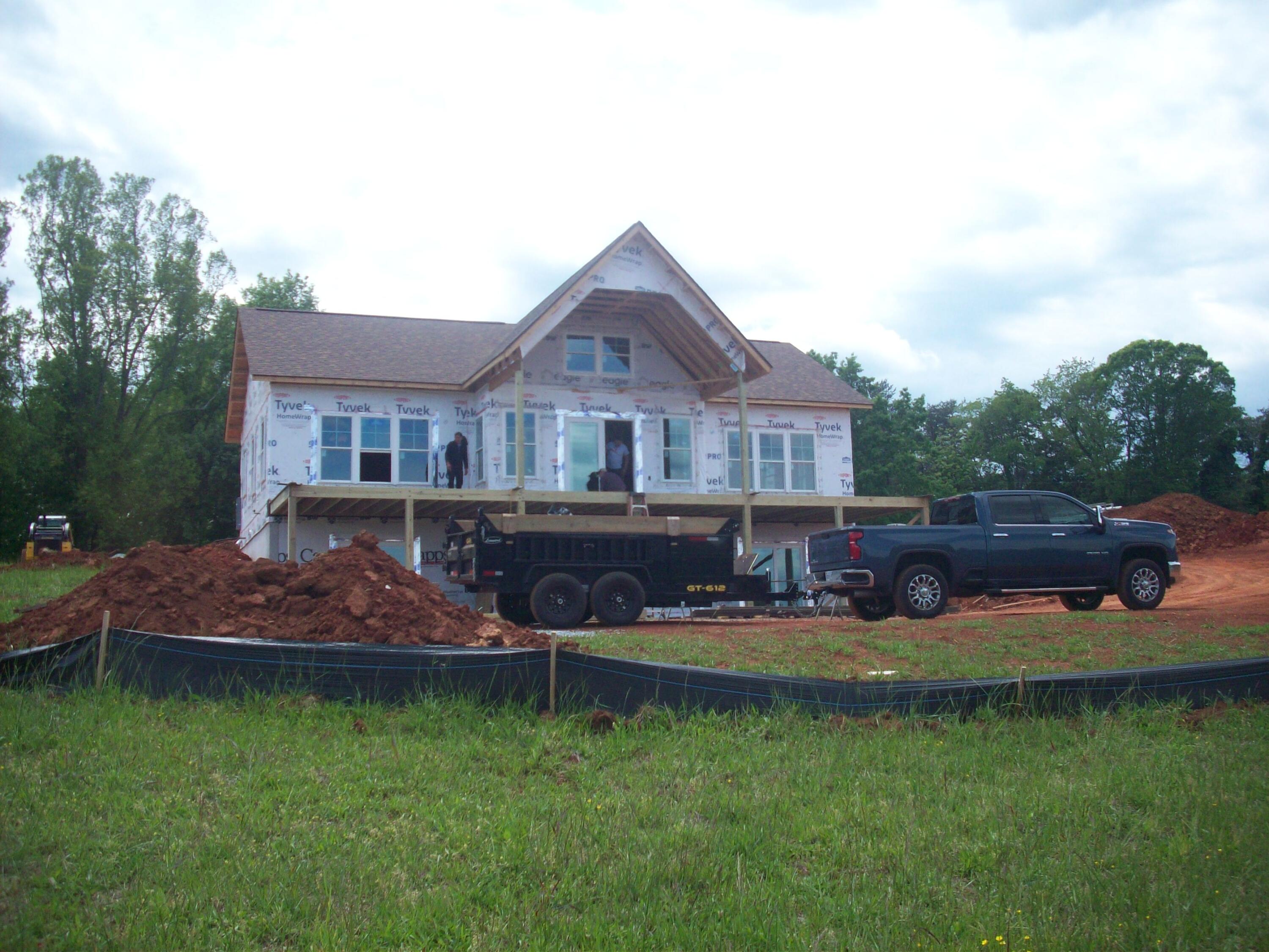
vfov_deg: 38.7
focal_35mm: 37
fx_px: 1356
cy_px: 476
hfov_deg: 50.1
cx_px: 634
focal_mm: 6.2
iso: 80
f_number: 5.6
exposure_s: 1/272
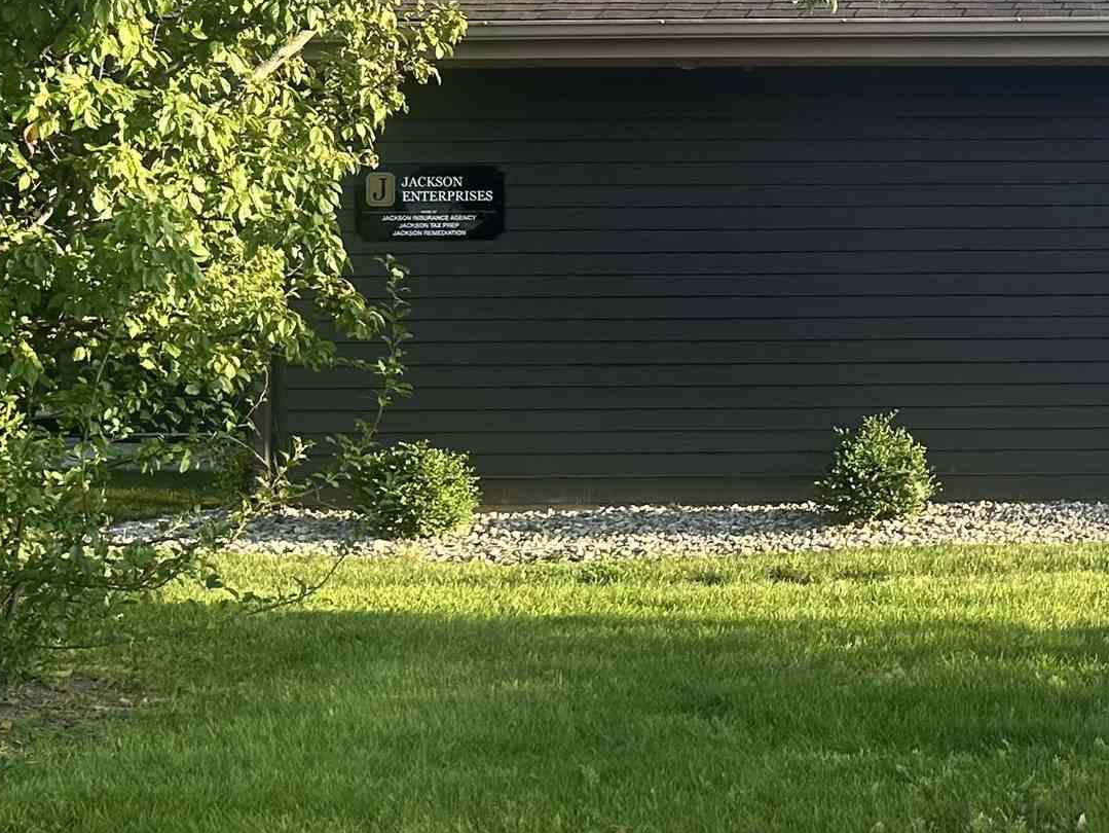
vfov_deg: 19.8
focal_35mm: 74
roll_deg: -1.0
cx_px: 1340
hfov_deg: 23.9
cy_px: 275
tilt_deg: +0.8
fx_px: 2372
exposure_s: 1/1209
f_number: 1.5
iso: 50
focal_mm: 5.7
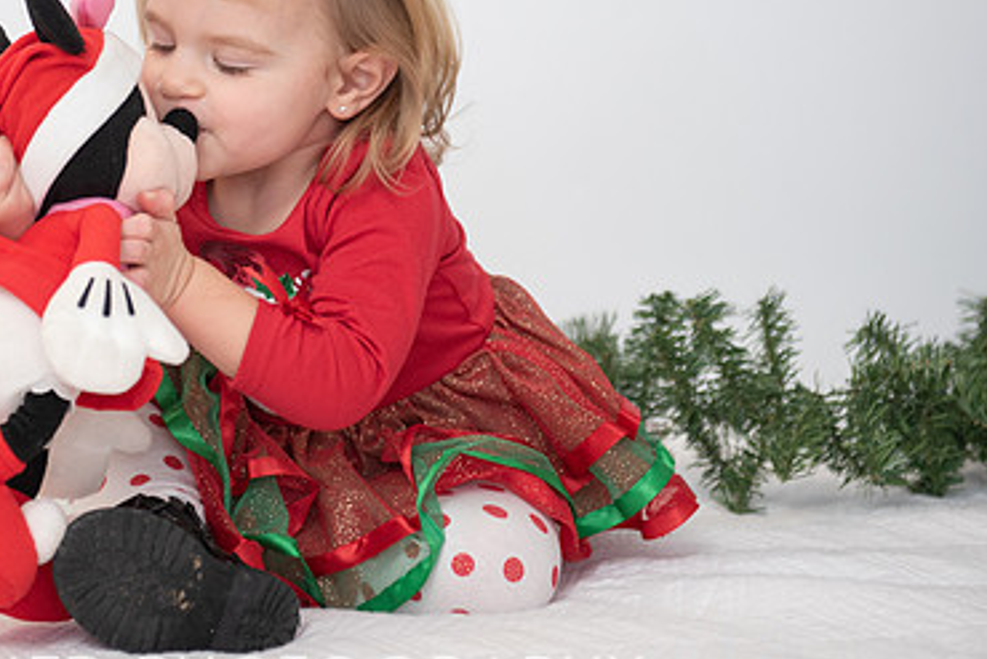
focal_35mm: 113
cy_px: 207
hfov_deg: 18.0
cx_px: 286
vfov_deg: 12.1
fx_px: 3099
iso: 500
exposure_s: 1/200
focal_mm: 70
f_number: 2.8
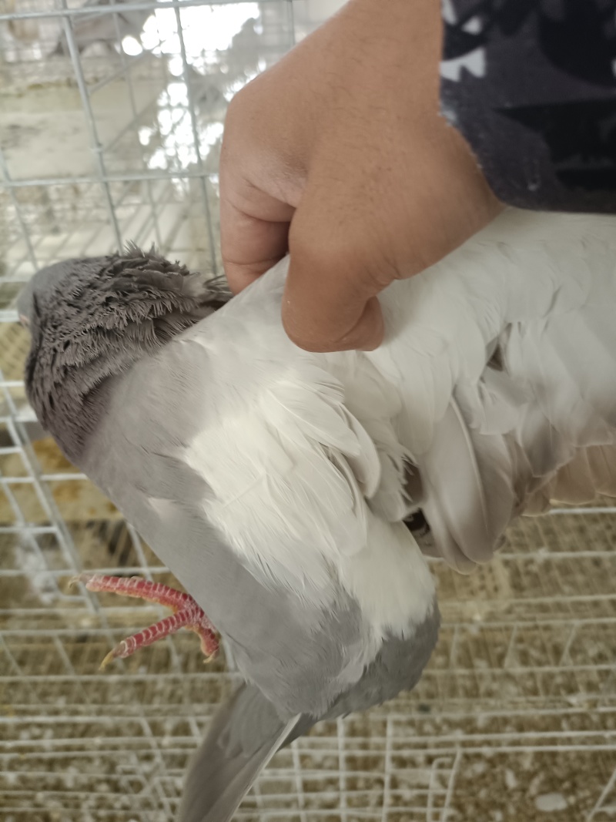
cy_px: 411
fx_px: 593
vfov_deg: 69.4
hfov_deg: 54.9
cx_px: 308
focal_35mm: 25
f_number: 1.79
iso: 494
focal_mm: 4.75
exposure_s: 1/33.3
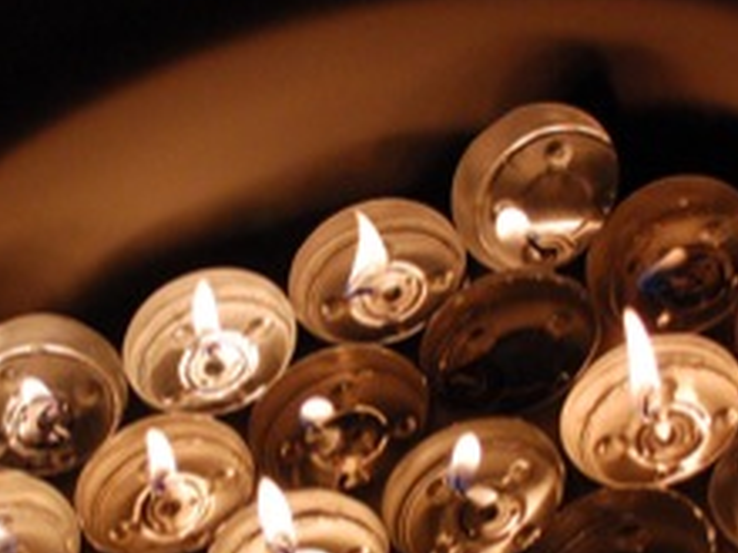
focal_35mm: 146
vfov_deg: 10.1
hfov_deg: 13.5
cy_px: 437
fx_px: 3121
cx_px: 231
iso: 1600
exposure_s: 1/160
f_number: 6.3
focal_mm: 35
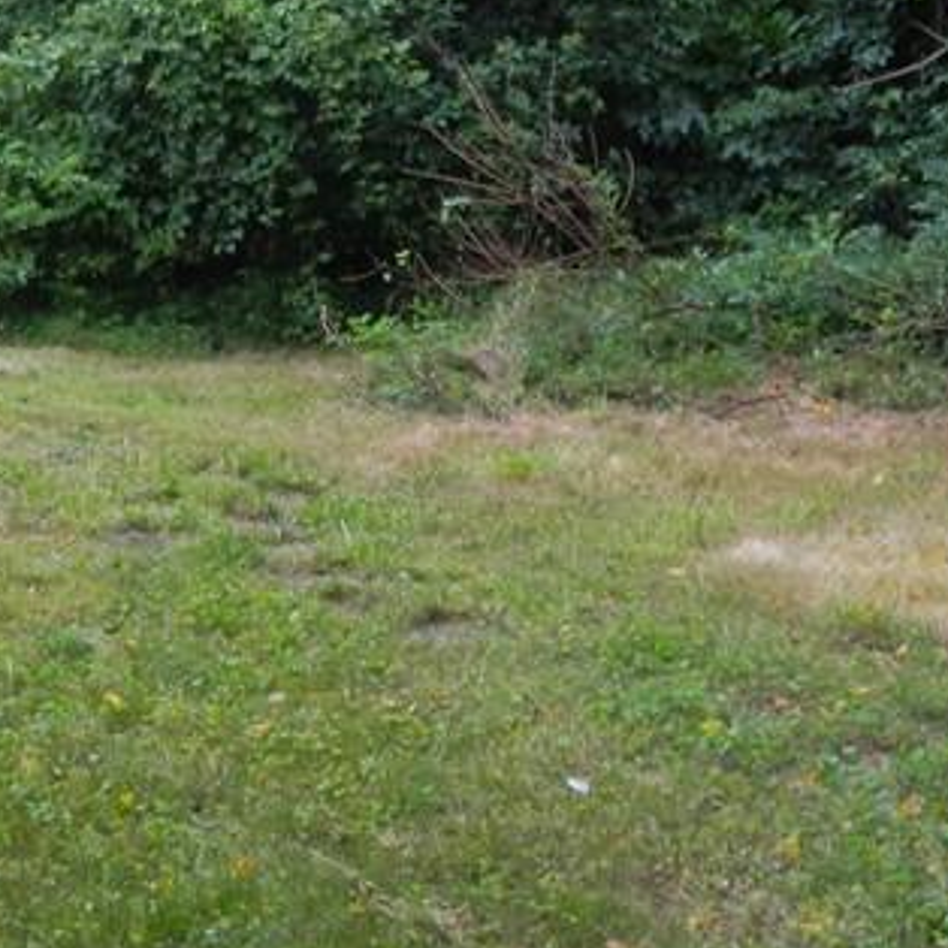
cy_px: 302
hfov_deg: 24.0
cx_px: 414
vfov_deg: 23.9
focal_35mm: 72
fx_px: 2231
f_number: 3.1
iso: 200
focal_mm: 4.5
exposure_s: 1/30
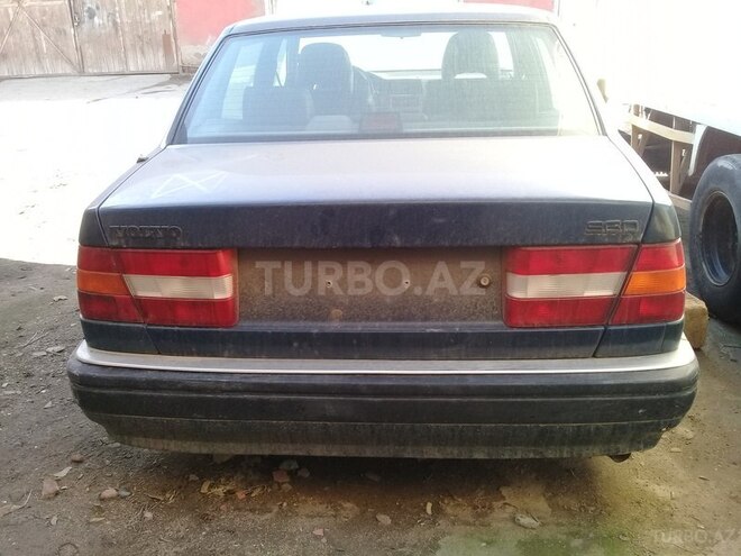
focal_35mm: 31
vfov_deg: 45.4
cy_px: 278
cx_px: 370
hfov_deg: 58.4
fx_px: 664
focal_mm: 3.3
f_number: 2.2
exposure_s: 1/100
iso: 80
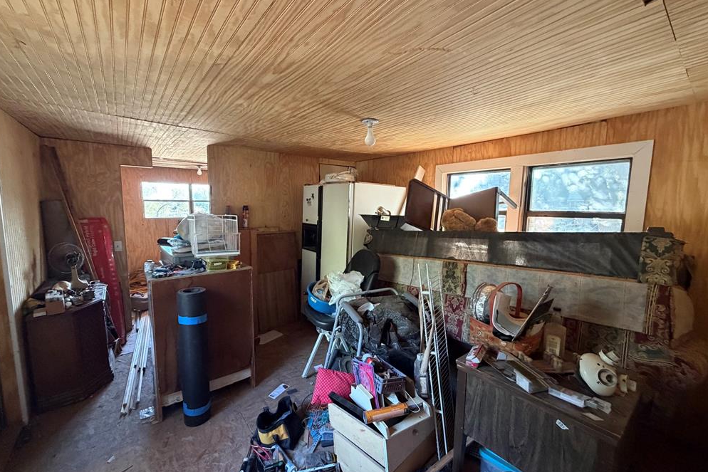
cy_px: 236
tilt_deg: -7.8
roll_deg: +1.1
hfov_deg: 100.4
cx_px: 345
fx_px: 295
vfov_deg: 77.3
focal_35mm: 15
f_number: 2.2
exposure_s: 1/60
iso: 500
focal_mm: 2.22
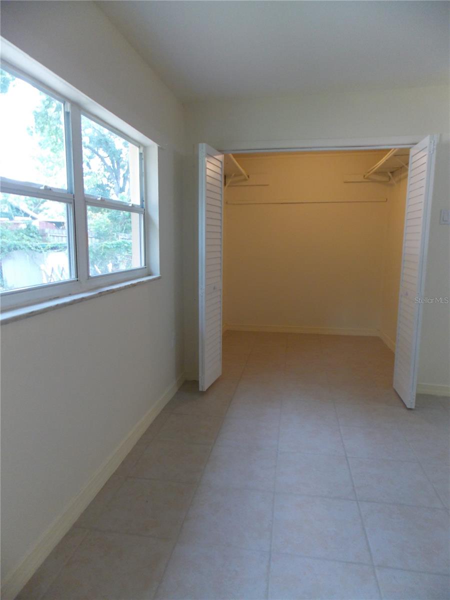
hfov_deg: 58.9
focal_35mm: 23
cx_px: 225
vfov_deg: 73.9
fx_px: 399
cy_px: 300
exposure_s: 1/30
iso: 200
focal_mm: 4
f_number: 3.1
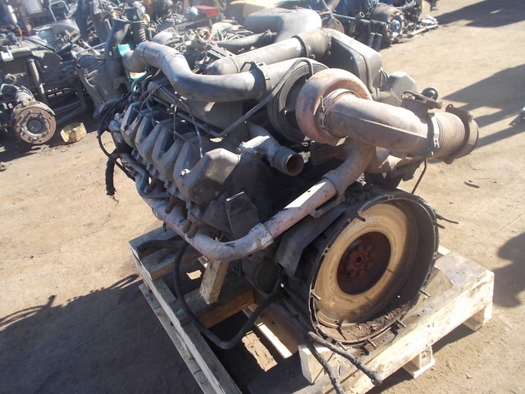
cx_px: 262
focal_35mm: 29
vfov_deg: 48.2
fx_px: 440
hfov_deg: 61.7
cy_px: 197
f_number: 3.3
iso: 80
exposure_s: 1/125
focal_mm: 4.1
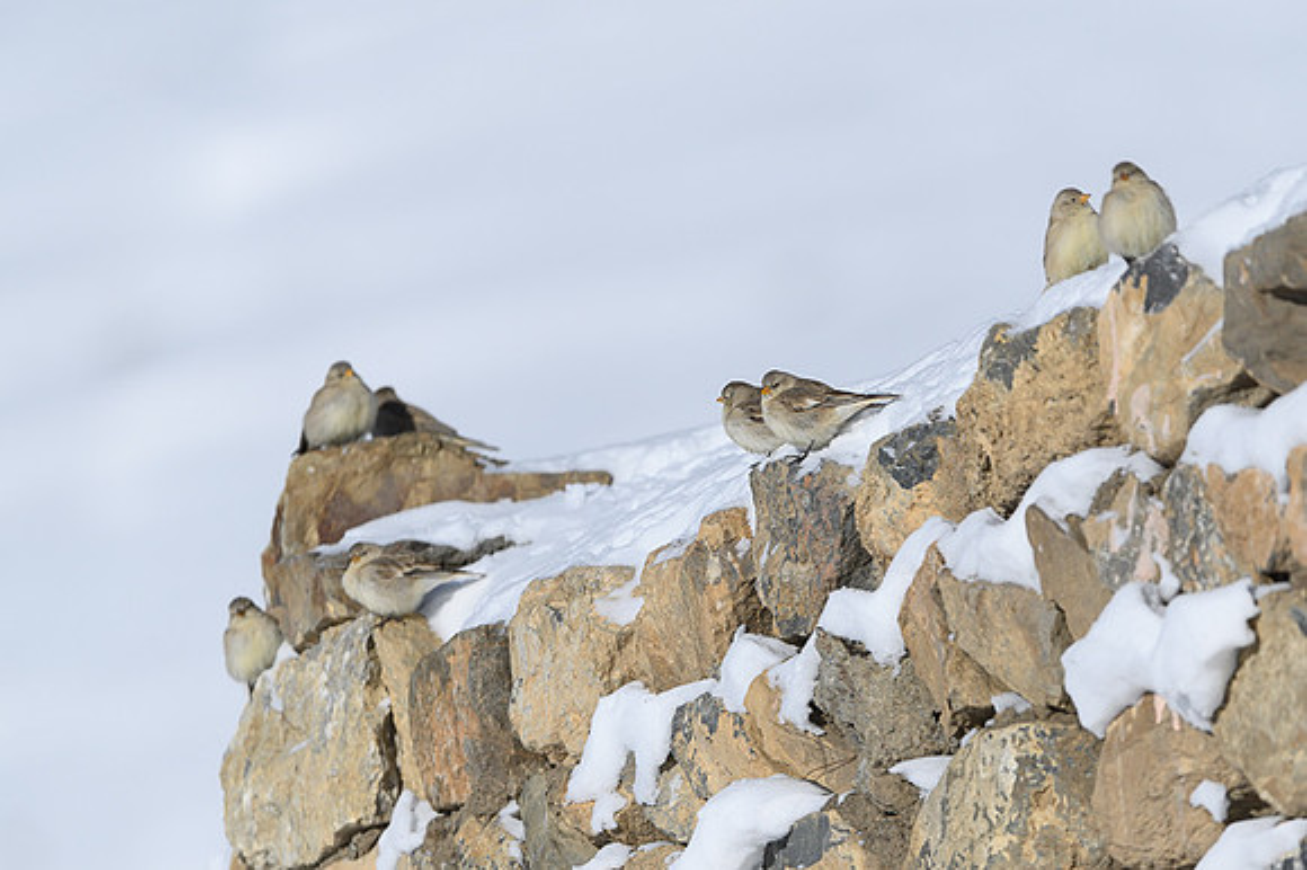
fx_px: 23025
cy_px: 441
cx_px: 773
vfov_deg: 2.2
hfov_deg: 3.3
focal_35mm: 635
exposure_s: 1/3200
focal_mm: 500
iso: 125
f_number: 4
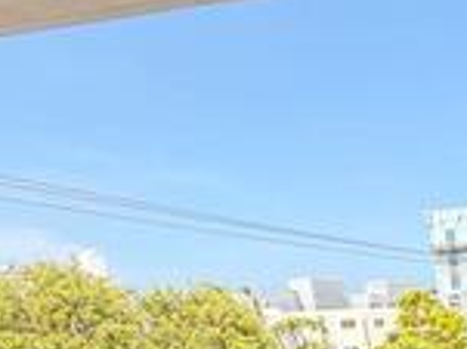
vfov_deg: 21.1
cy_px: 469
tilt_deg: -10.7
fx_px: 836
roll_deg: +3.2
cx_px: 731
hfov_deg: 23.6
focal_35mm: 62
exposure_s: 1/121
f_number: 2.2
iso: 64
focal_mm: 2.22
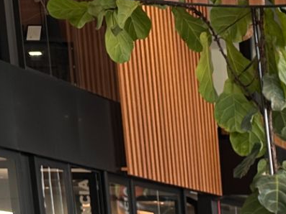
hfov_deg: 13.9
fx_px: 959
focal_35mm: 116
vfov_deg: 11.2
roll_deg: -0.1
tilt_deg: -11.5
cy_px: 472
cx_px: 604
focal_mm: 6.86
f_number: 1.78
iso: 64
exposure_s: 1/134
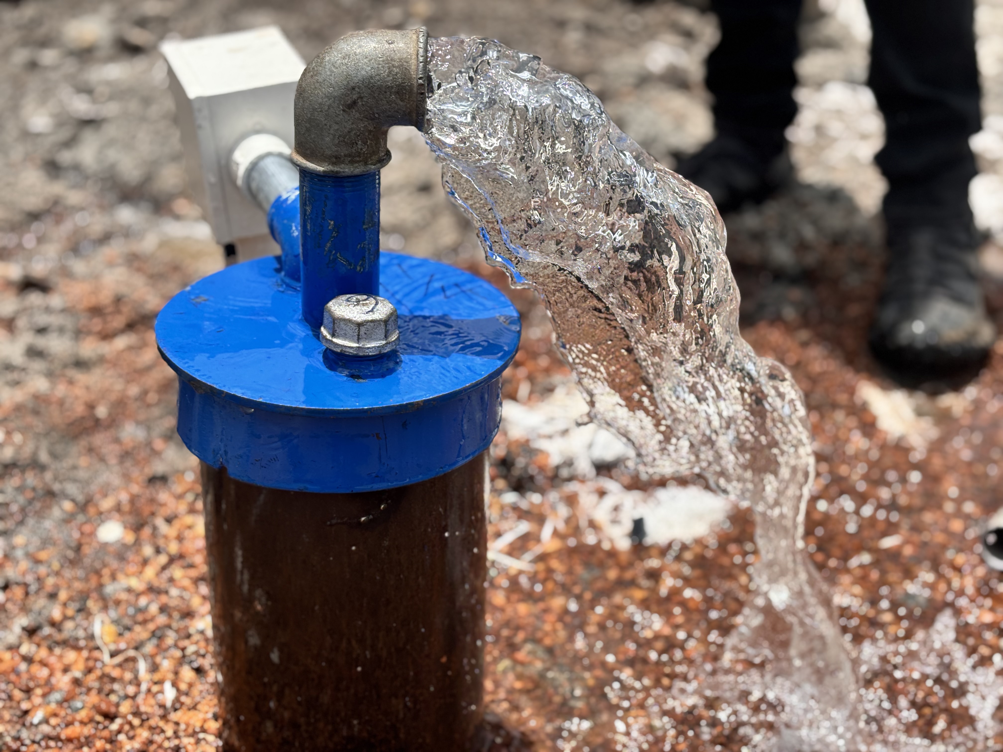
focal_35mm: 52
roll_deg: -1.2
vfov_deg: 28.0
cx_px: 502
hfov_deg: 36.8
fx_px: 1507
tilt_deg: -29.0
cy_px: 376
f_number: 1.6
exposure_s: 1/2451
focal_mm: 5.96
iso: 40
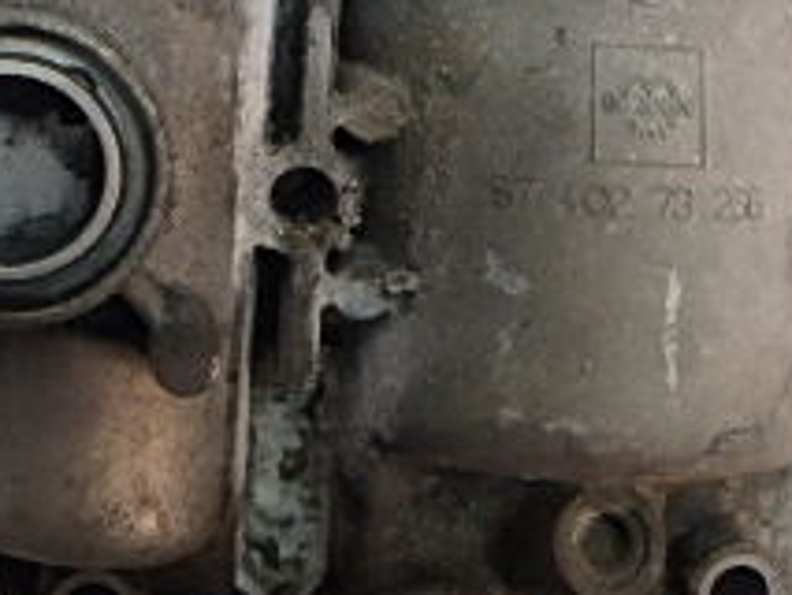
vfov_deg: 23.2
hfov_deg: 30.6
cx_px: 309
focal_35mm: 63
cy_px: 205
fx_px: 1442
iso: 200
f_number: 3.5
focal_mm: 3.7
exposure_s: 1/30
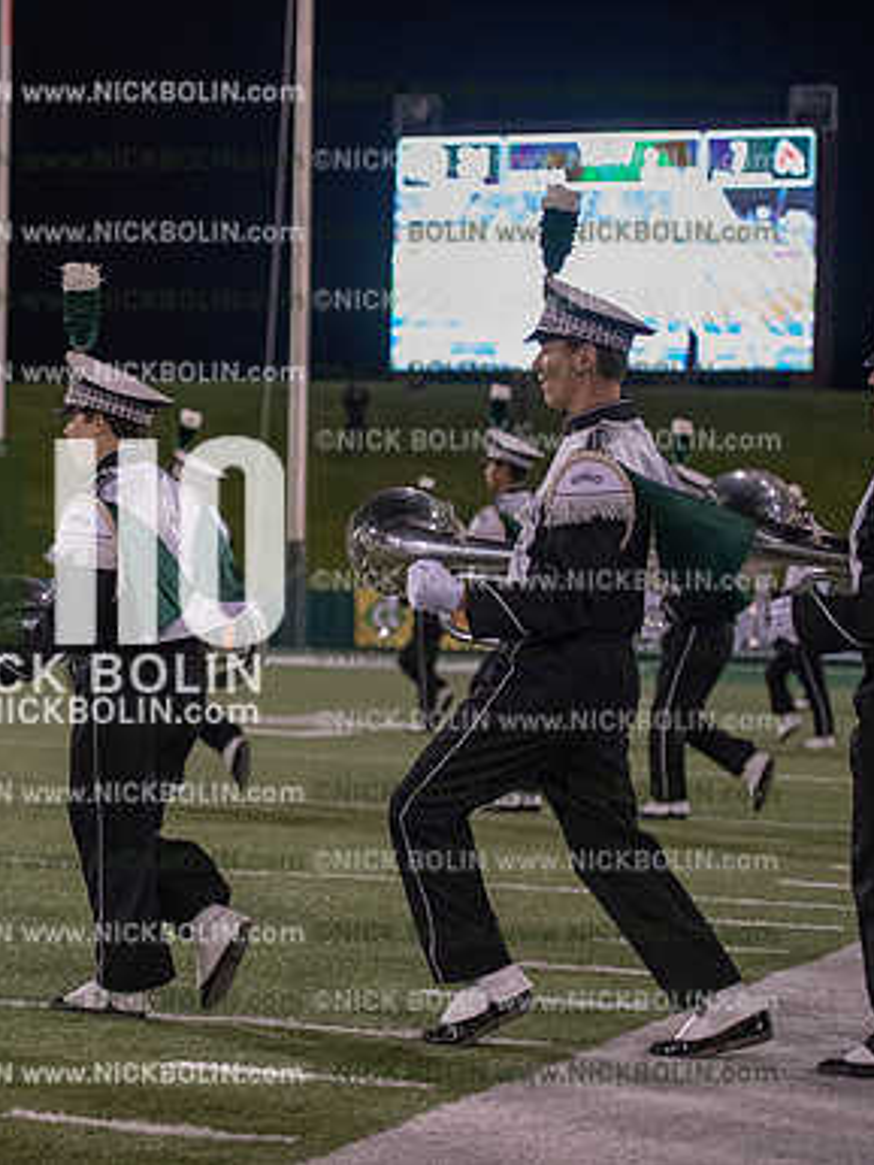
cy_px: 582
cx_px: 70
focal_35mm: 116
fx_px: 3903
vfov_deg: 17.0
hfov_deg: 12.7
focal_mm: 80
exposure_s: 1/1250
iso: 5000
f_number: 3.2
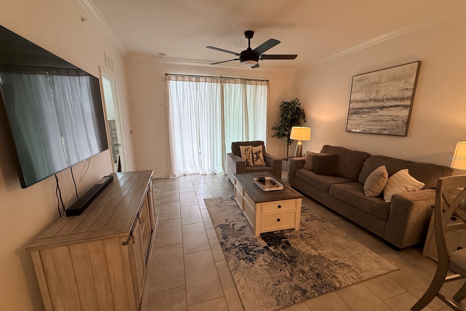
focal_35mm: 15
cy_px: 158
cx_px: 235
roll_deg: +0.2
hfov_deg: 100.4
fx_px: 194
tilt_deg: -11.1
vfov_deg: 77.3
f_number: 2.2
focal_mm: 2.22
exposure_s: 1/120
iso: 200
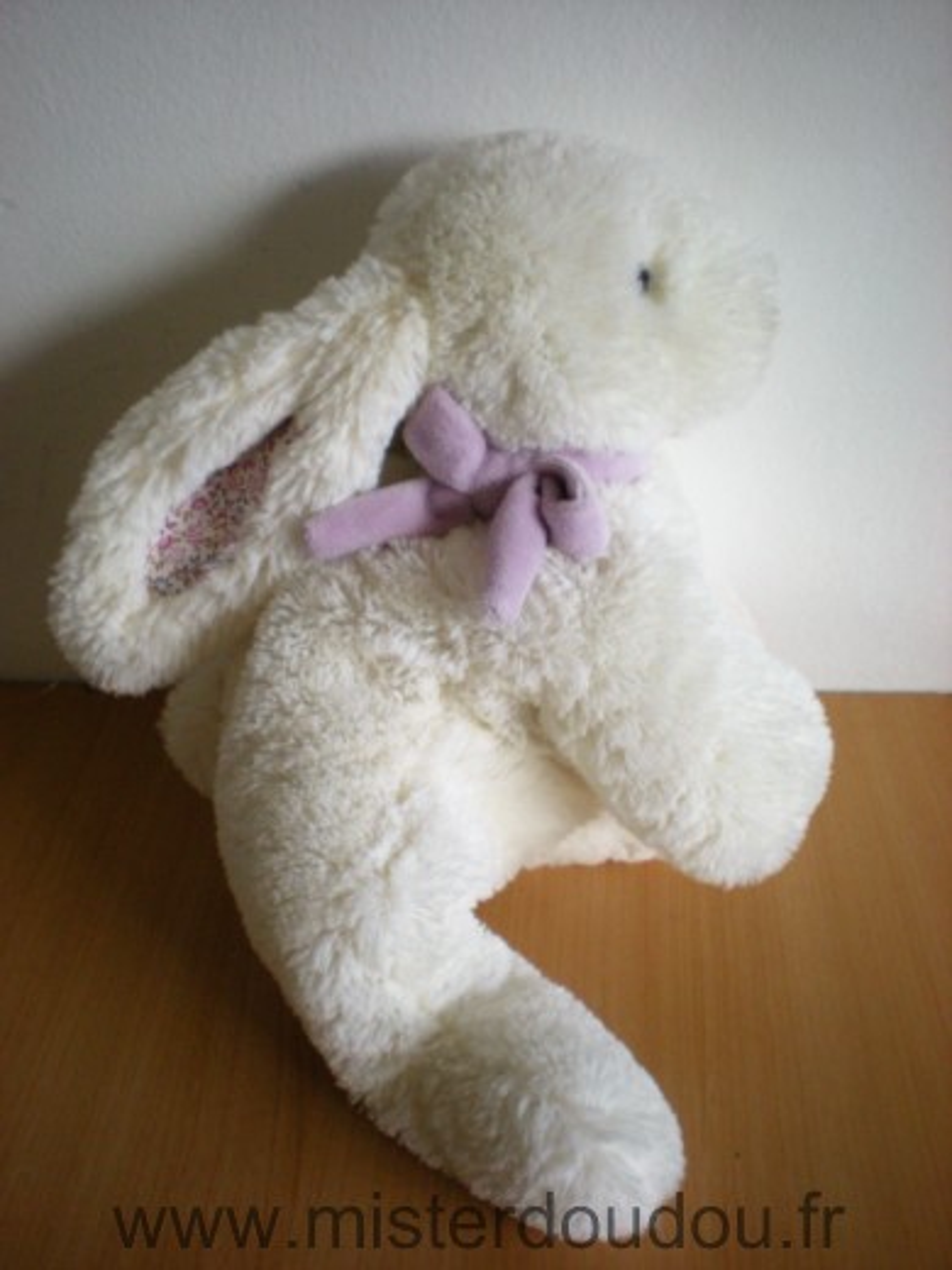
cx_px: 476
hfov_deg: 37.7
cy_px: 635
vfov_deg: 49.0
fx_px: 1393
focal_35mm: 38
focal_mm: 6.3
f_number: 3.1
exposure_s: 1/58.5
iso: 200
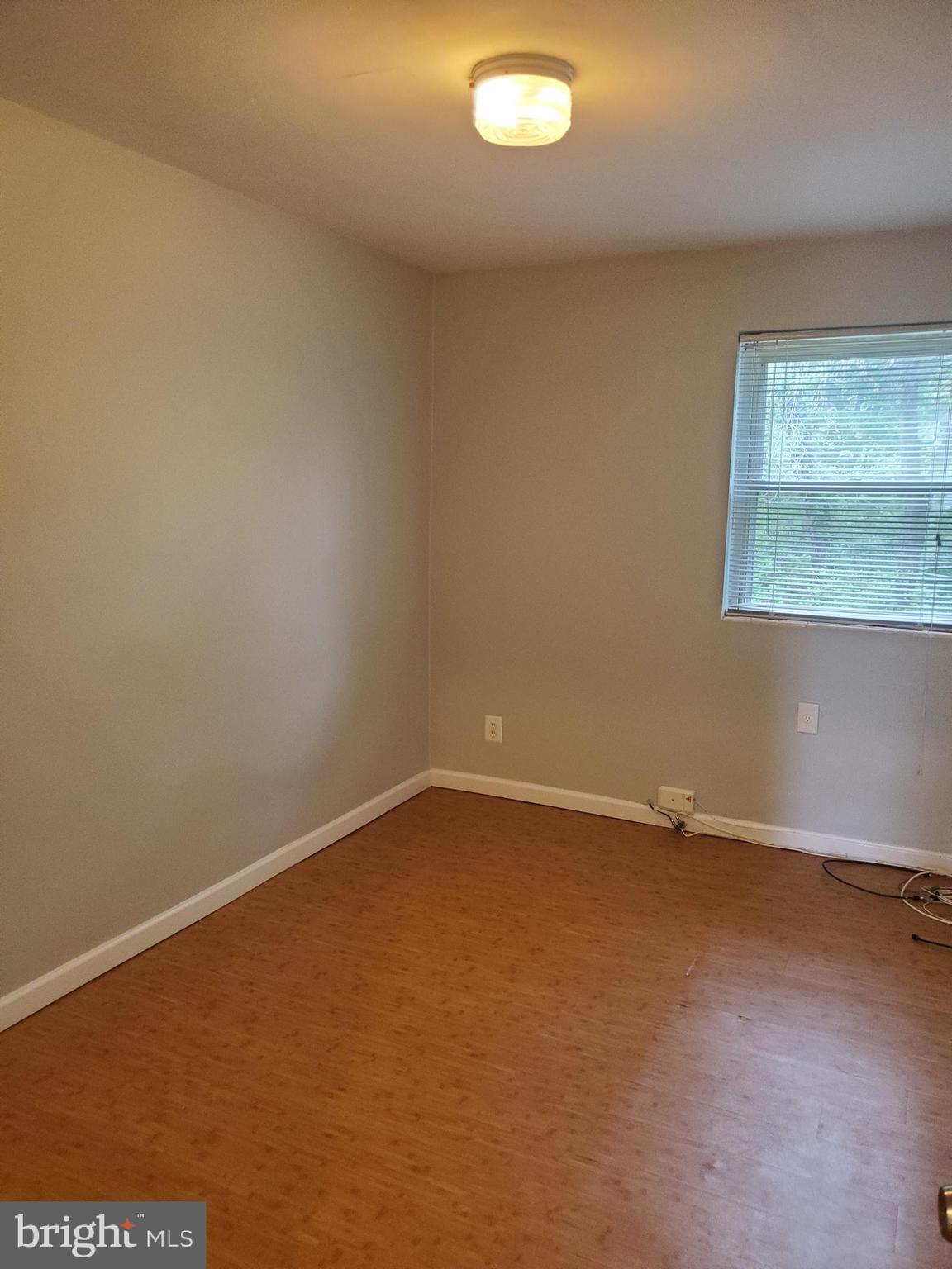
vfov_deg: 67.3
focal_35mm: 26
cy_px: 634
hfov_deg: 53.1
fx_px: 953
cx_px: 476
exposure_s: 1/39
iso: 320
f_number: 1.5
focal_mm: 4.3
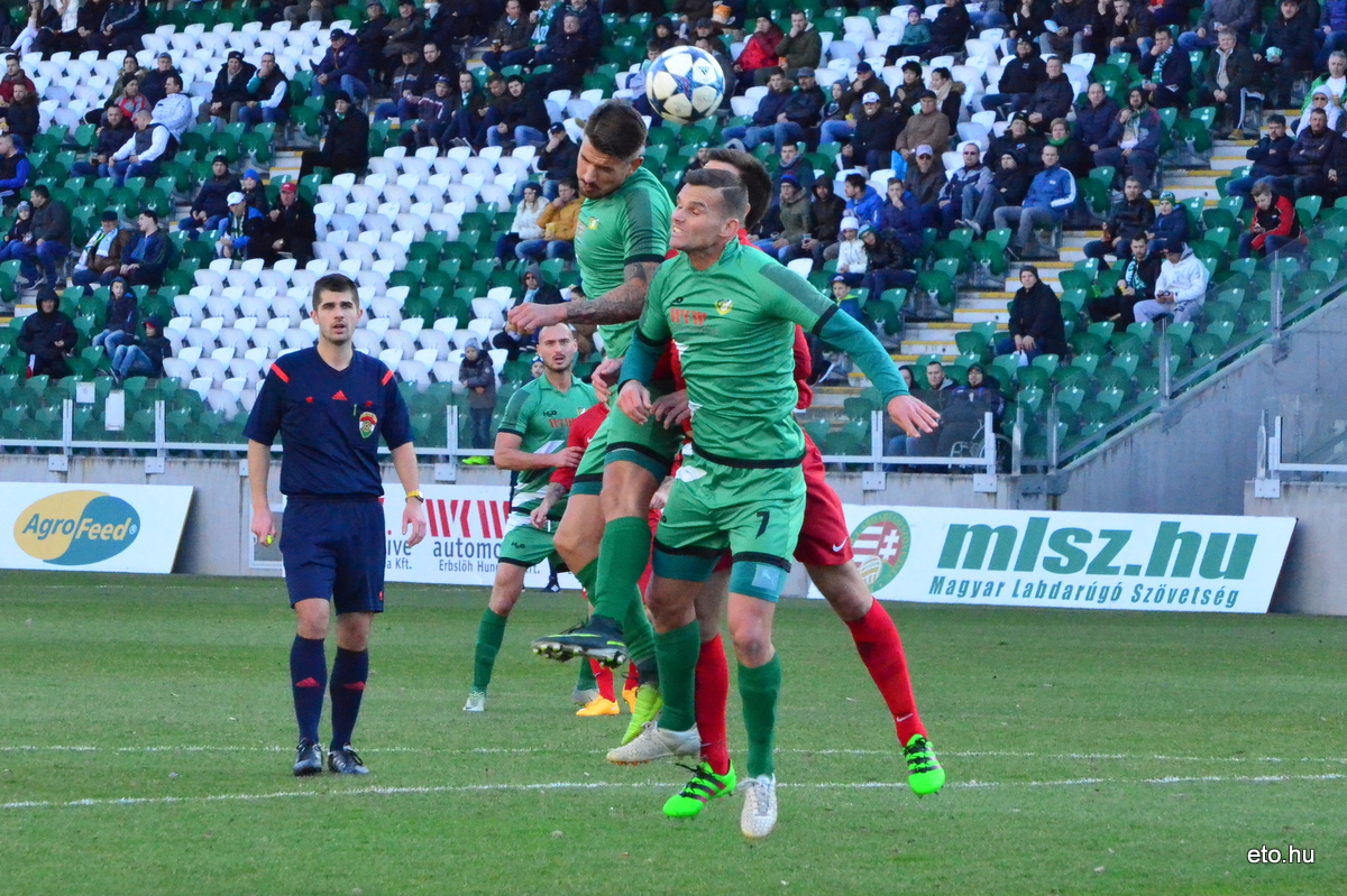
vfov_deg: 8.3
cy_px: 448
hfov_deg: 12.5
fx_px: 6171
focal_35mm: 165
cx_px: 674
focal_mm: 110
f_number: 10
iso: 6400
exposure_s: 1/1600
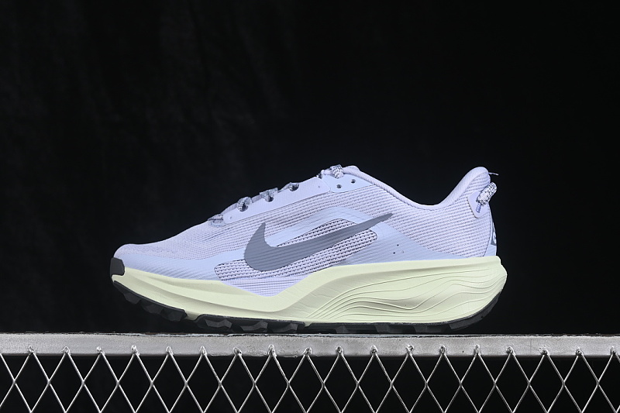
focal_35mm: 75
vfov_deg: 18.2
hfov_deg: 27.0
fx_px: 1291
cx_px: 310
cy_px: 206
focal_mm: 50
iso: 160
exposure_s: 1/80
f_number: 8
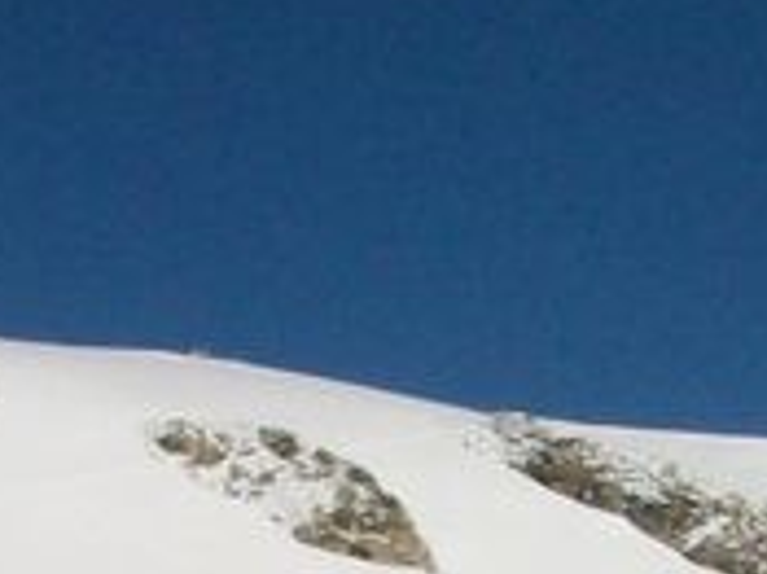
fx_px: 4008
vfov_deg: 7.8
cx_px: 892
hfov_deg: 10.8
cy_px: 1201
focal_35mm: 181
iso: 80
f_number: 5.5
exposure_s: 1/1401
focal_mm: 5.7
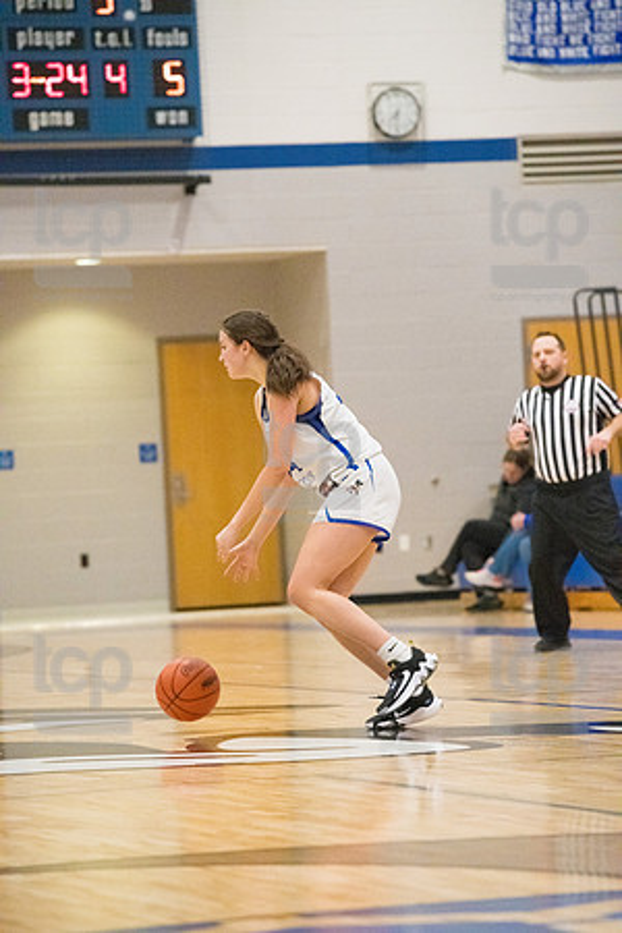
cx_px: 311
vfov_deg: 11.1
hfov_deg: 7.4
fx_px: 4794
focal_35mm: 185
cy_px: 466
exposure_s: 1/1600
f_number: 4.5
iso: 10000
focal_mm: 185
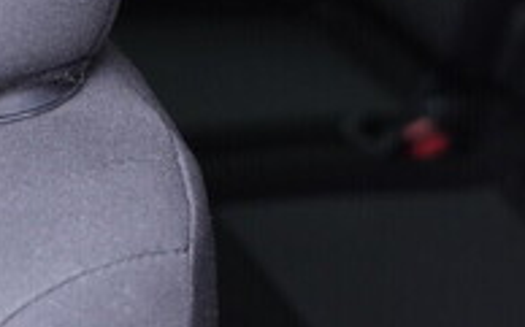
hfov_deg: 19.8
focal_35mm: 104
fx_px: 1487
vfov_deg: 12.2
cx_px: 425
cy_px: -85
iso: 800
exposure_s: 1/40
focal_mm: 24
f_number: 2.8
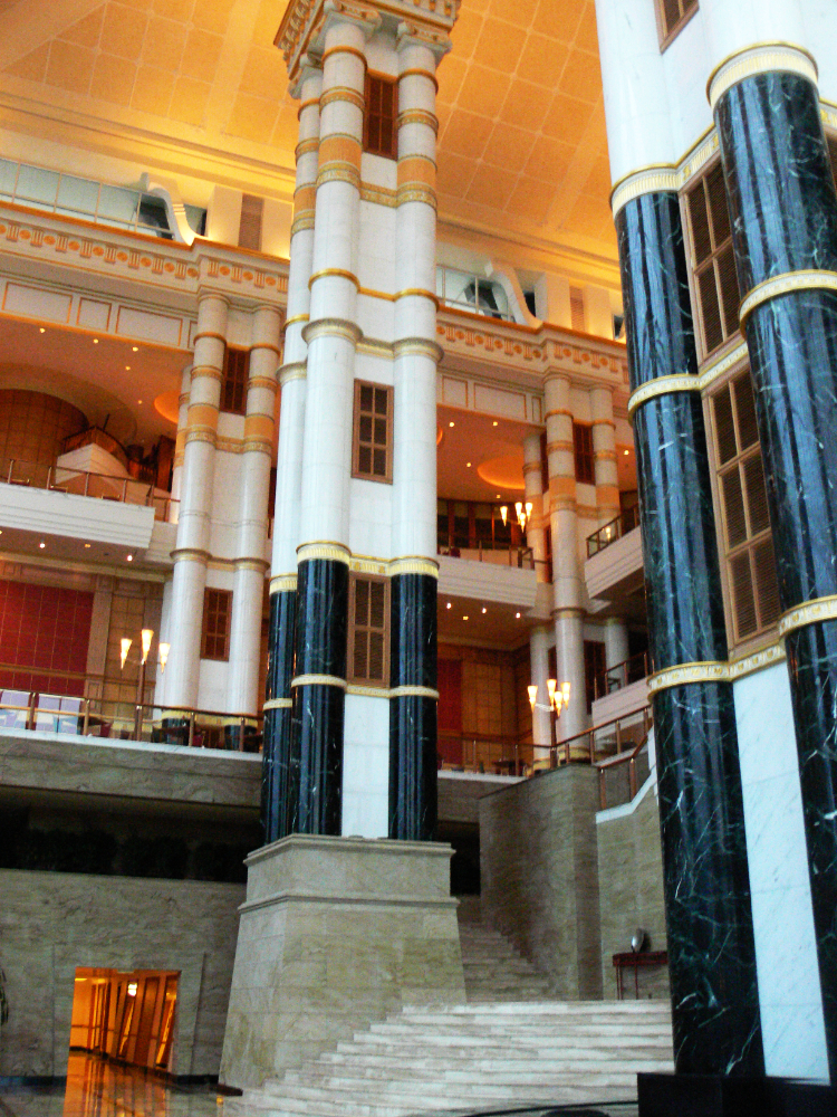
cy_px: 558
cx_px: 418
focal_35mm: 35
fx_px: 1128
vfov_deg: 52.6
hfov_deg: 40.7
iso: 400
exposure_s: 1/8
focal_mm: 7.4
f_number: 4
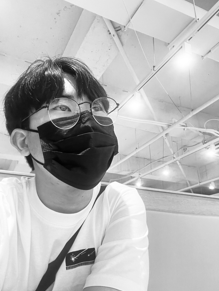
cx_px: 112
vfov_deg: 58.3
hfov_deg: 45.4
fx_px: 261
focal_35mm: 31
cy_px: 150
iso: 250
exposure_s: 1/60
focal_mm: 2.71
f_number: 2.2
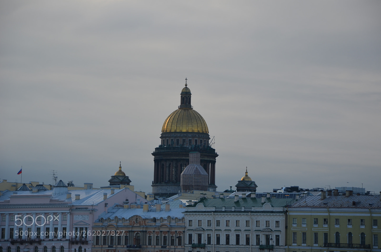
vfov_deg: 8.7
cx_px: 190
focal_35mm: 158
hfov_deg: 13.1
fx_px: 1663
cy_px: 126
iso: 125
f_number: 8
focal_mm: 105
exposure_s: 1/250
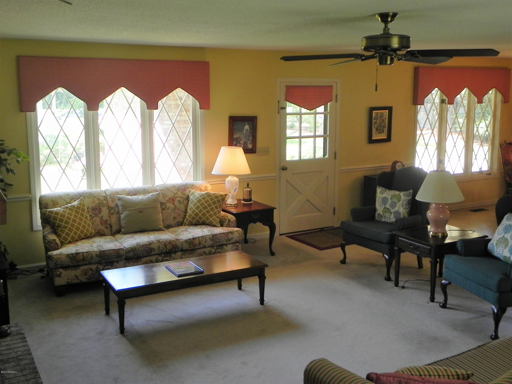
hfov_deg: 50.1
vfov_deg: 38.7
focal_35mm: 37
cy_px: 192
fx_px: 547
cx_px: 256
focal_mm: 6.6
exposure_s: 1/76.6
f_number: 3.2
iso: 160
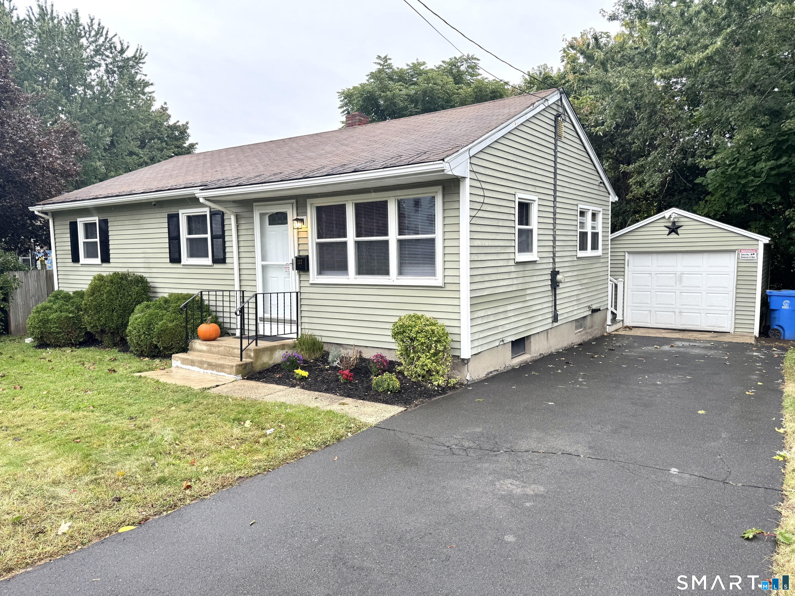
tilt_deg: -5.0
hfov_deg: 71.6
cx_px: 398
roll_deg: +1.0
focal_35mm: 24
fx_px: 551
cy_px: 298
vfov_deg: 56.8
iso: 64
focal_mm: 6.76
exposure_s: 1/222
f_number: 1.78
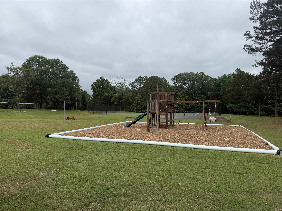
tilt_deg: +0.7
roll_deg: +0.1
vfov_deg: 56.8
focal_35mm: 24
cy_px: 106
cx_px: 141
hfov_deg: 71.6
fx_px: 196
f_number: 1.78
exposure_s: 1/3584
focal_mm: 6.76
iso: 80
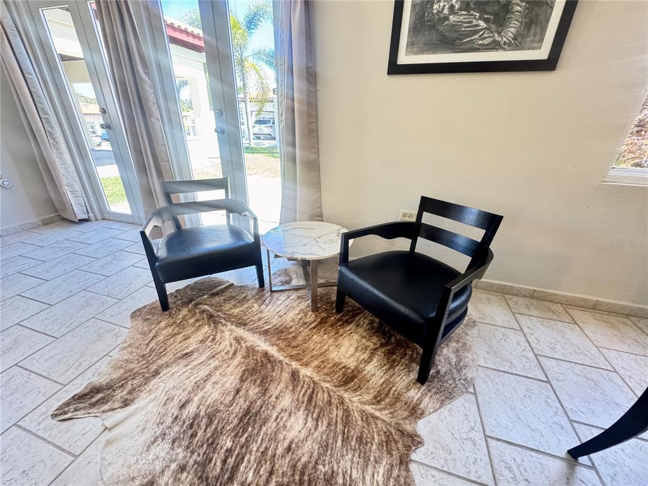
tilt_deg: -25.8
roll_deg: -1.2
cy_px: 243
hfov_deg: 102.1
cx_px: 324
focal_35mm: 14
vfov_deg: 85.7
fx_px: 262
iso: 400
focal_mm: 2.22
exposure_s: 1/60
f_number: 2.2
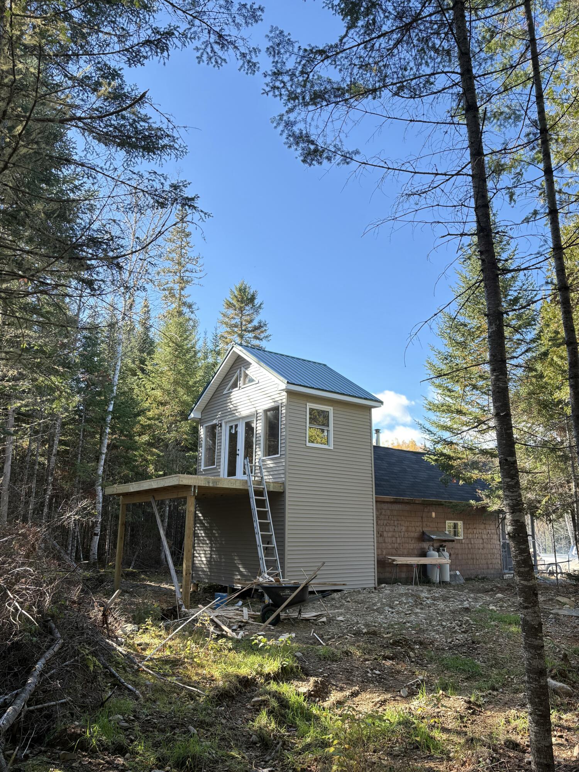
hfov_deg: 53.1
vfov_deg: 67.3
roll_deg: -1.1
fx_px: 580
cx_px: 290
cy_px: 386
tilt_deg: +15.3
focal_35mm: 26
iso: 100
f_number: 1.6
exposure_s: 1/243
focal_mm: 5.96
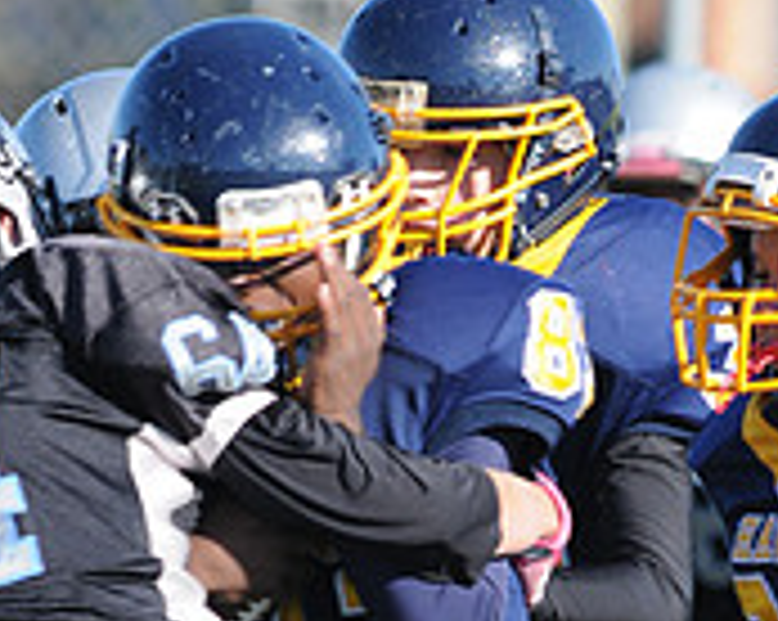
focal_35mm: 1415
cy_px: 1071
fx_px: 32545
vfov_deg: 1.1
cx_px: 488
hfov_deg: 1.4
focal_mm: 300
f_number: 6.3
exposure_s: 1/500
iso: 200
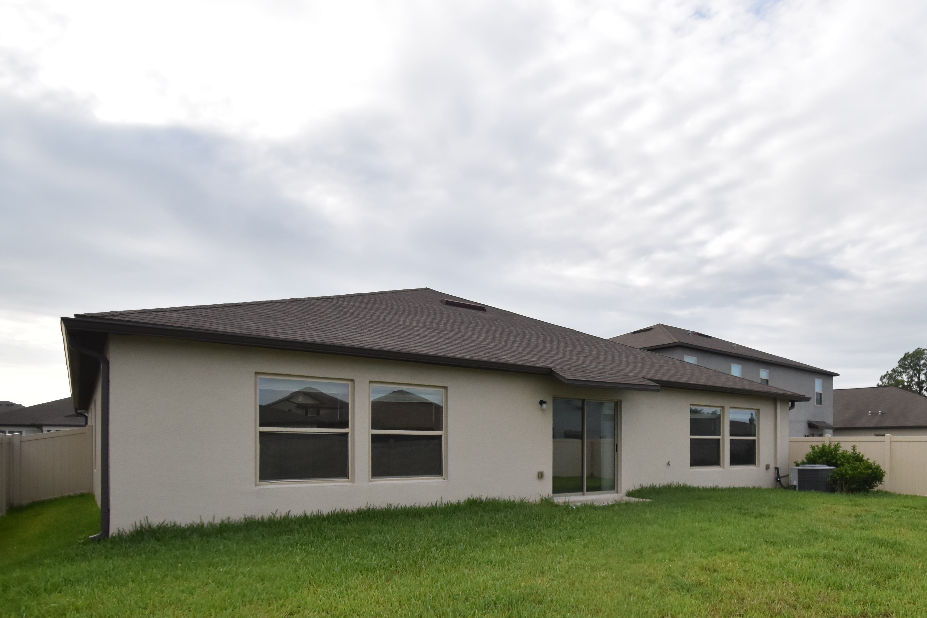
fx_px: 566
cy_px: 444
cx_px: 606
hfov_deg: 76.5
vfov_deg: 55.2
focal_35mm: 22
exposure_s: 1/4000
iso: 800
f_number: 3.5
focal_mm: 10
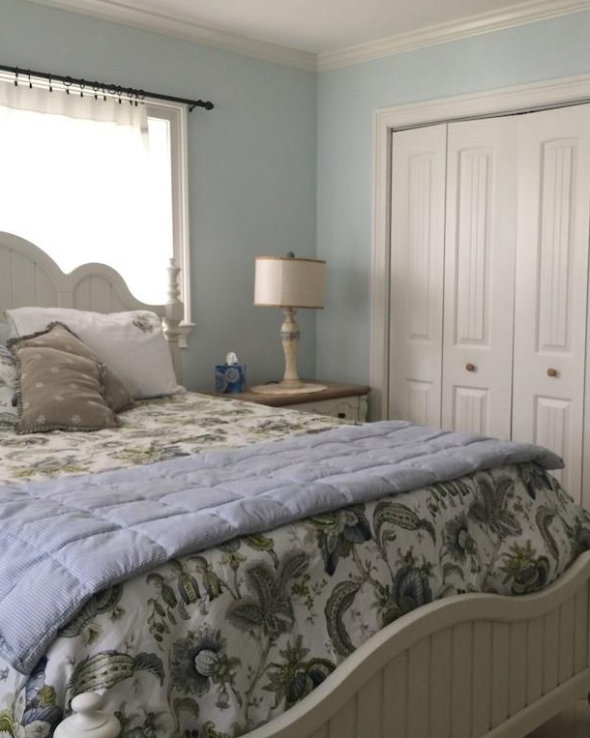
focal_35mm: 38
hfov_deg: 38.8
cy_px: 369
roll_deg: -2.2
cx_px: 384
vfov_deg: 47.9
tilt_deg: -6.2
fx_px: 830
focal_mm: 4.15
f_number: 2.2
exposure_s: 1/15
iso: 32
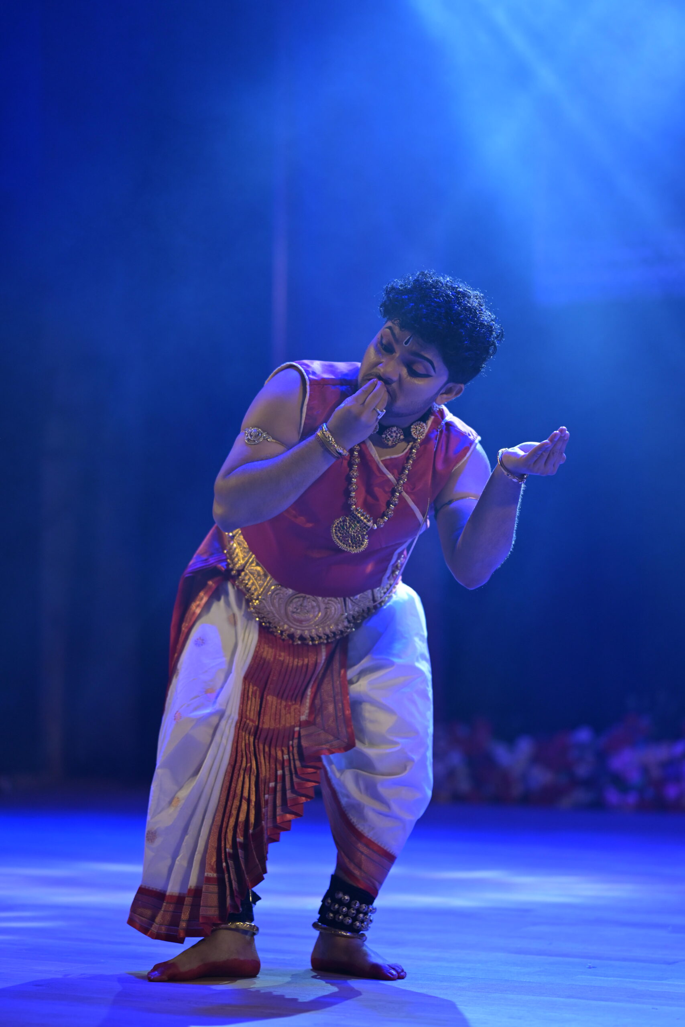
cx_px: 342
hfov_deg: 16.1
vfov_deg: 23.9
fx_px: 2426
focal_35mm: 85
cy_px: 514
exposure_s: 1/400
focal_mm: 85
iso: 1000
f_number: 1.8
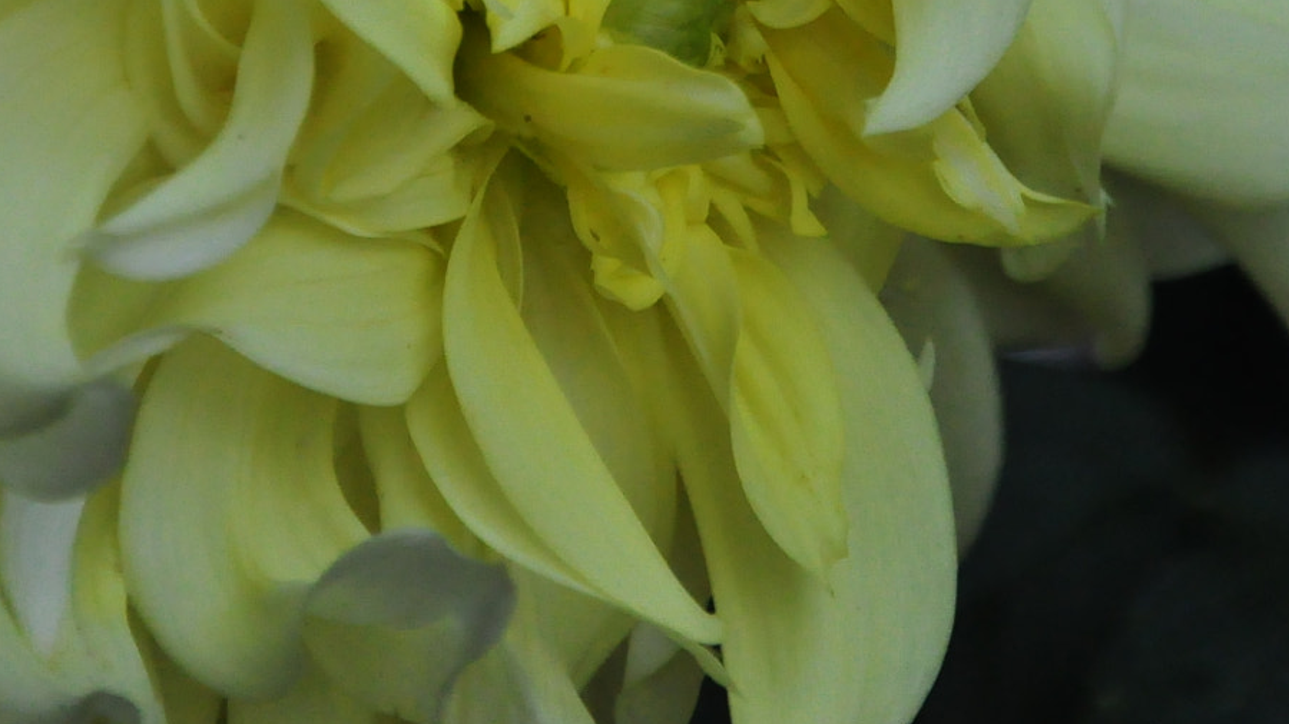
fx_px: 11961
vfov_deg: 3.5
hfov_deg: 6.2
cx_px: 623
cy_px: -72
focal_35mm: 350
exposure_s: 1/1600
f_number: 5.6
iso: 1600
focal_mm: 98
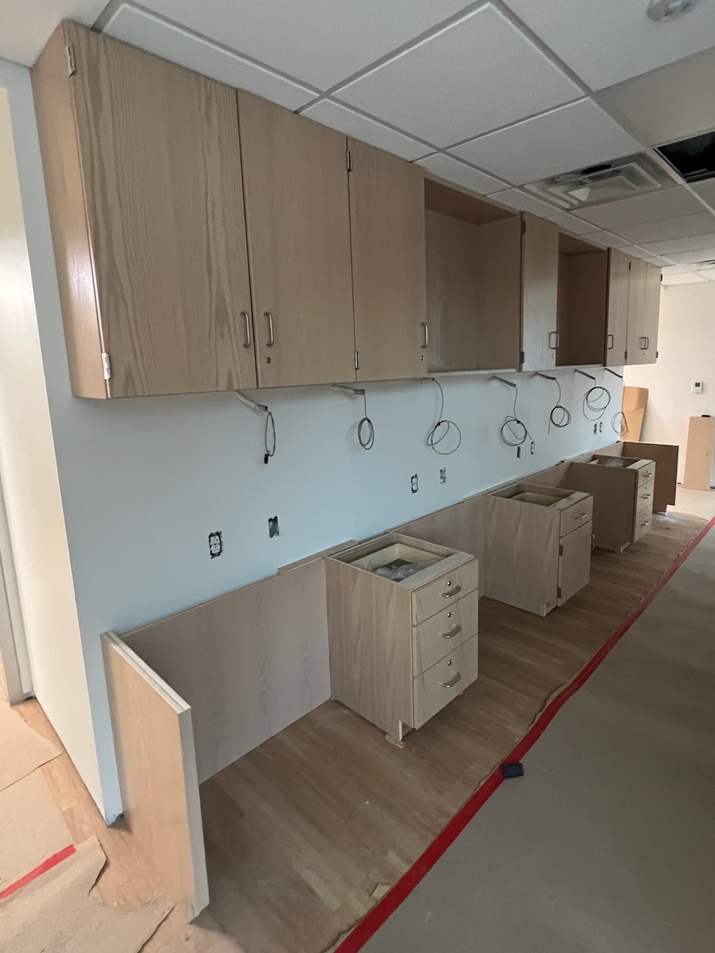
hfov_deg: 74.6
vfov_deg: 90.9
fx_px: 468
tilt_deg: -8.3
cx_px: 387
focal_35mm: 17
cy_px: 449
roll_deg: +3.6
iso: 500
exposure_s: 1/60
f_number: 1.8
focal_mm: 1.57
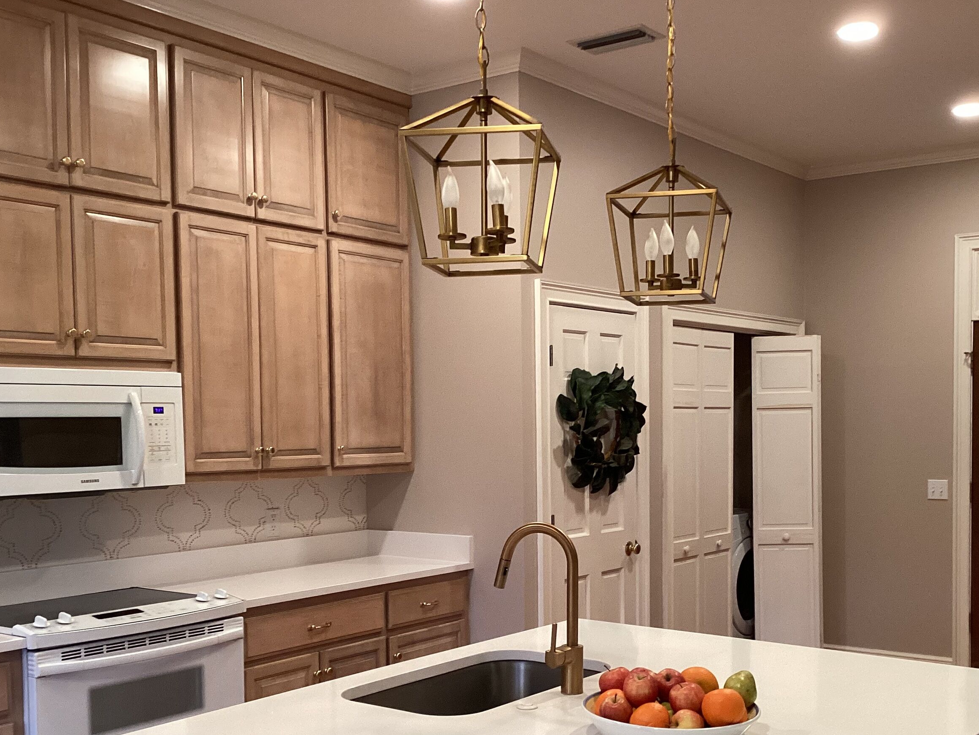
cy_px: 476
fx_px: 1159
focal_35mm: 41
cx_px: 540
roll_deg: +1.2
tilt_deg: -3.0
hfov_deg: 45.7
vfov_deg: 34.9
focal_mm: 3.3
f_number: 2.4
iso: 250
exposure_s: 1/60
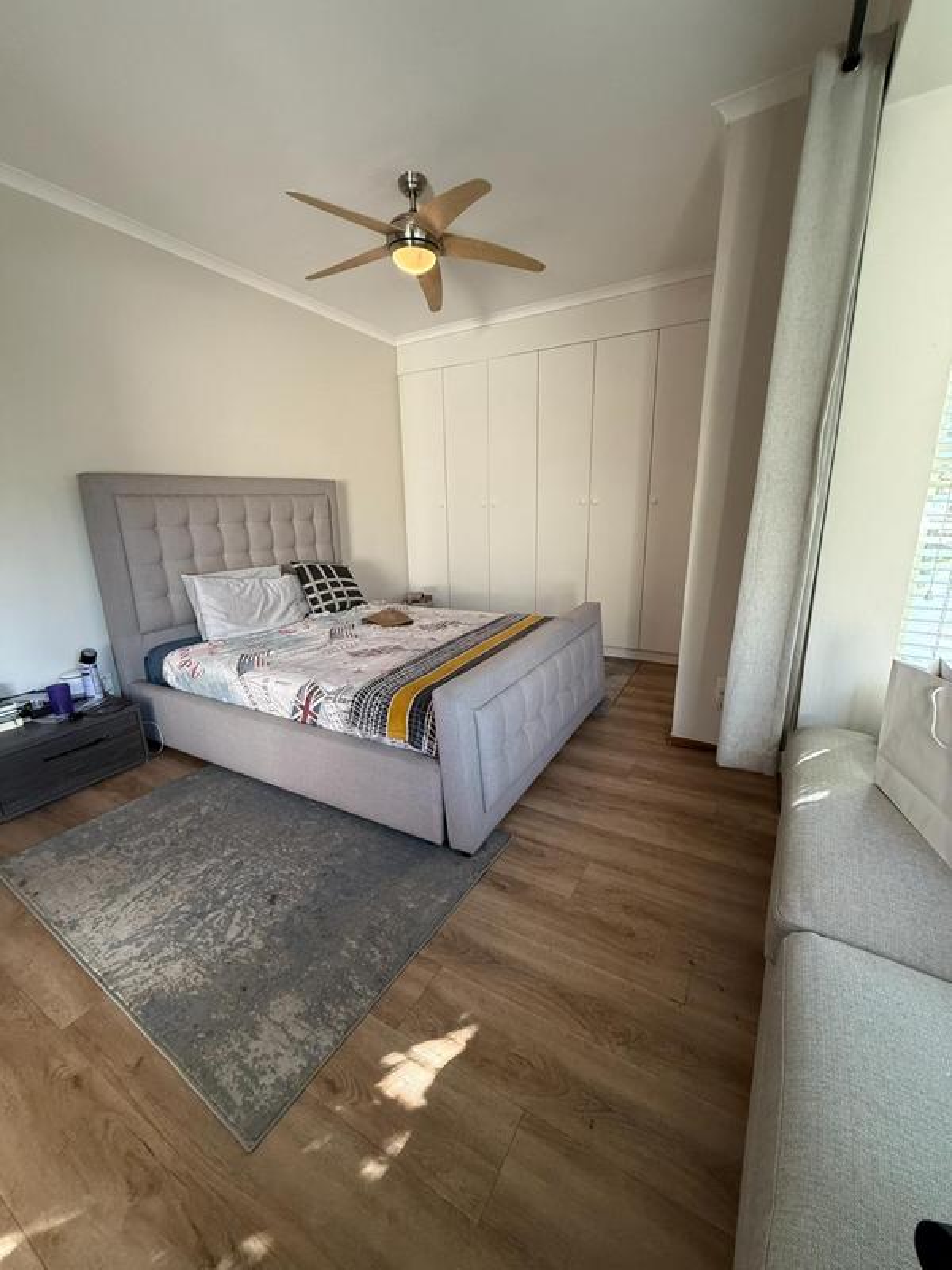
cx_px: 476
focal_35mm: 14
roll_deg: +0.6
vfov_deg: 102.1
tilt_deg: -13.7
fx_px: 513
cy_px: 635
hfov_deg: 85.7
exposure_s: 1/100
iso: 320
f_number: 2.2
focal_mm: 2.22
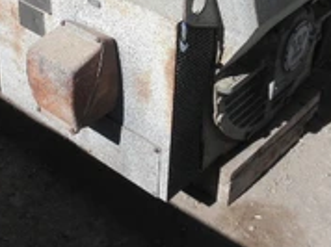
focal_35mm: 63
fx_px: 602
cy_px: -19
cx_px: 136
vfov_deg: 22.1
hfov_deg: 30.7
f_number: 8.5
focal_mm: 5
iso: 64
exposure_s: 1/125
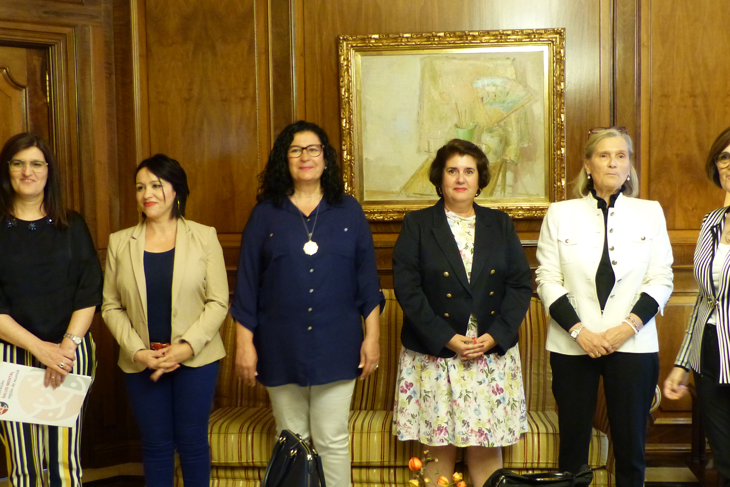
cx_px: 400
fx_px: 892
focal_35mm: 44
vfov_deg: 30.5
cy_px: 266
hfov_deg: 44.4
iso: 400
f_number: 2.8
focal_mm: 5.8
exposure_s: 1/15
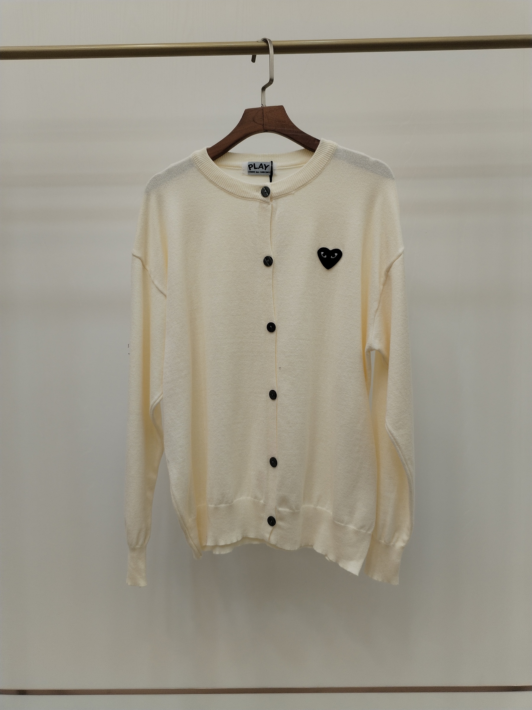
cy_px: 355
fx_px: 594
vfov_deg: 61.7
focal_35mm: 29
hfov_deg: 48.2
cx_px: 266
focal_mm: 4.75
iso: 117
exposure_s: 1/100
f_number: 1.8
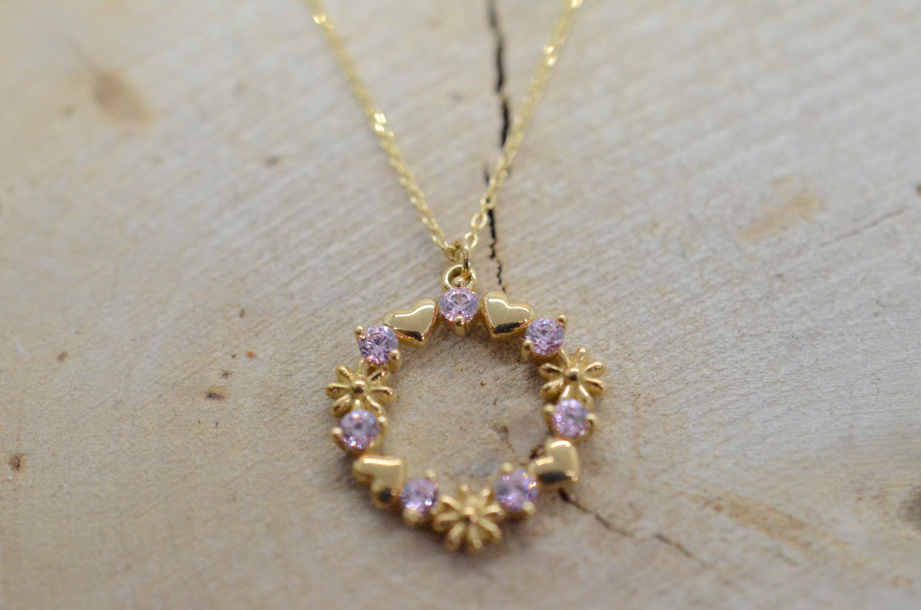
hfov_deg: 33.5
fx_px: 1532
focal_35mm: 60
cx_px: 460
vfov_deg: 22.5
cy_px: 305
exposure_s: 1/2500
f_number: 6.3
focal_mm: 40
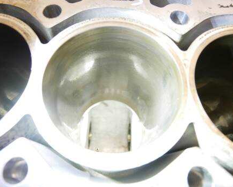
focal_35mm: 26
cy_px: 91
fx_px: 179
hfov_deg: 66.0
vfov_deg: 55.0
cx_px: 111
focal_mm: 12
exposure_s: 1/60
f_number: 3.5
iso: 500
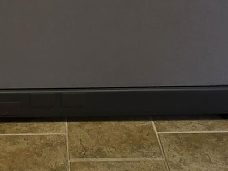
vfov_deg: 14.2
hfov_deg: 21.1
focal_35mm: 92
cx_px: 56
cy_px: -136
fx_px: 606
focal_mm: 2.2
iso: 20
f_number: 1.9
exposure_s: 1/120
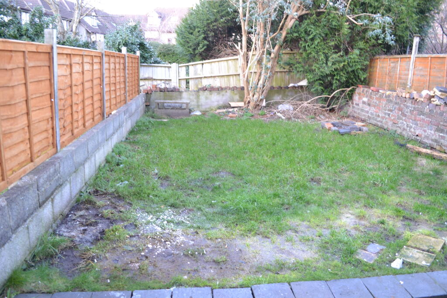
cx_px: 224
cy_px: 149
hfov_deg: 67.4
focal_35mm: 27
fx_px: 335
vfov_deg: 47.9
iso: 500
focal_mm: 18
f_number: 3.5
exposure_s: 1/15
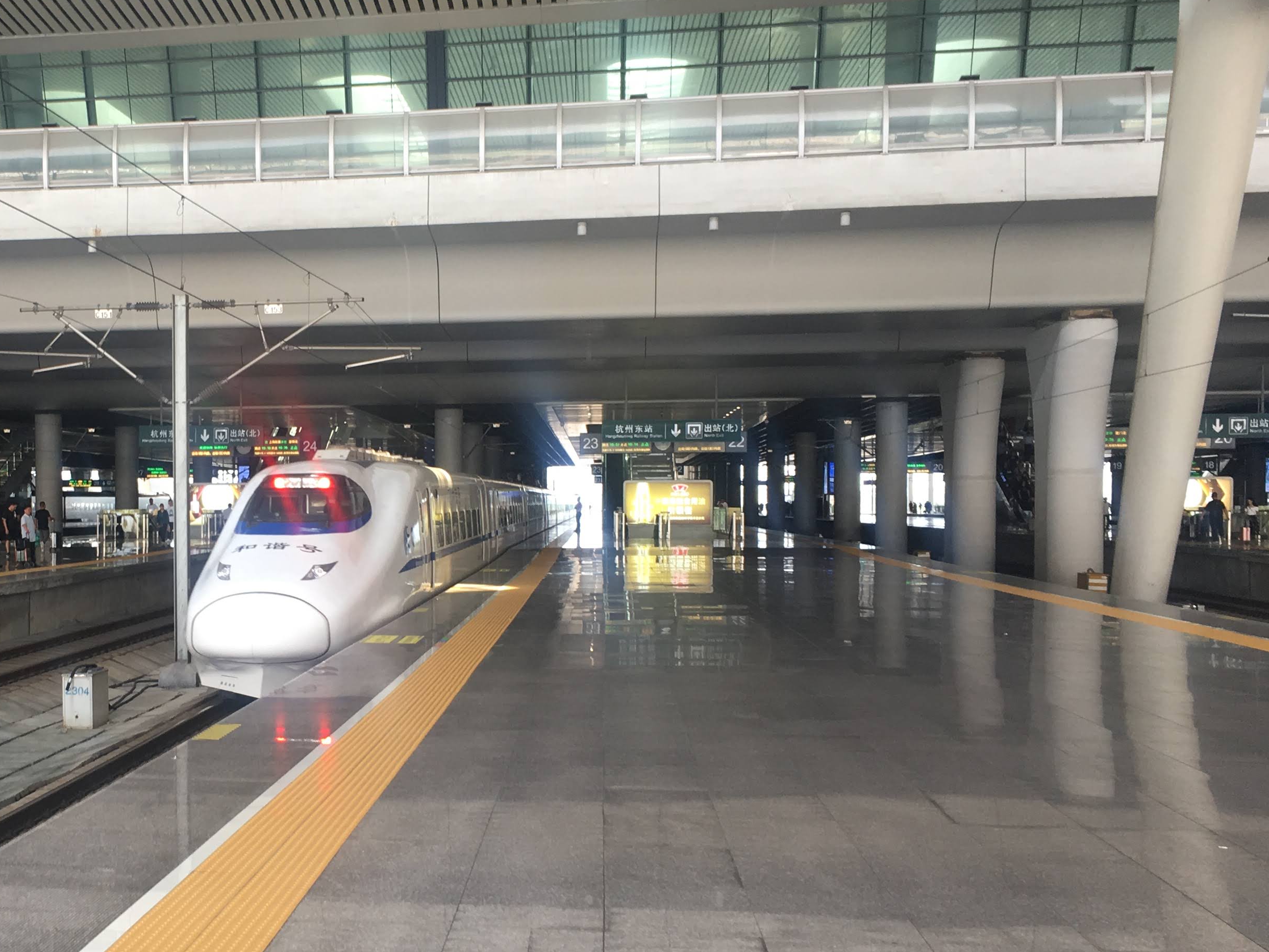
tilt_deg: -2.8
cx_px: 243
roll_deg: +1.6
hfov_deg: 38.1
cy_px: 540
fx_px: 1760
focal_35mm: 48
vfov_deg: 30.2
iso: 25
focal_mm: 4.15
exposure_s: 1/50
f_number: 2.2
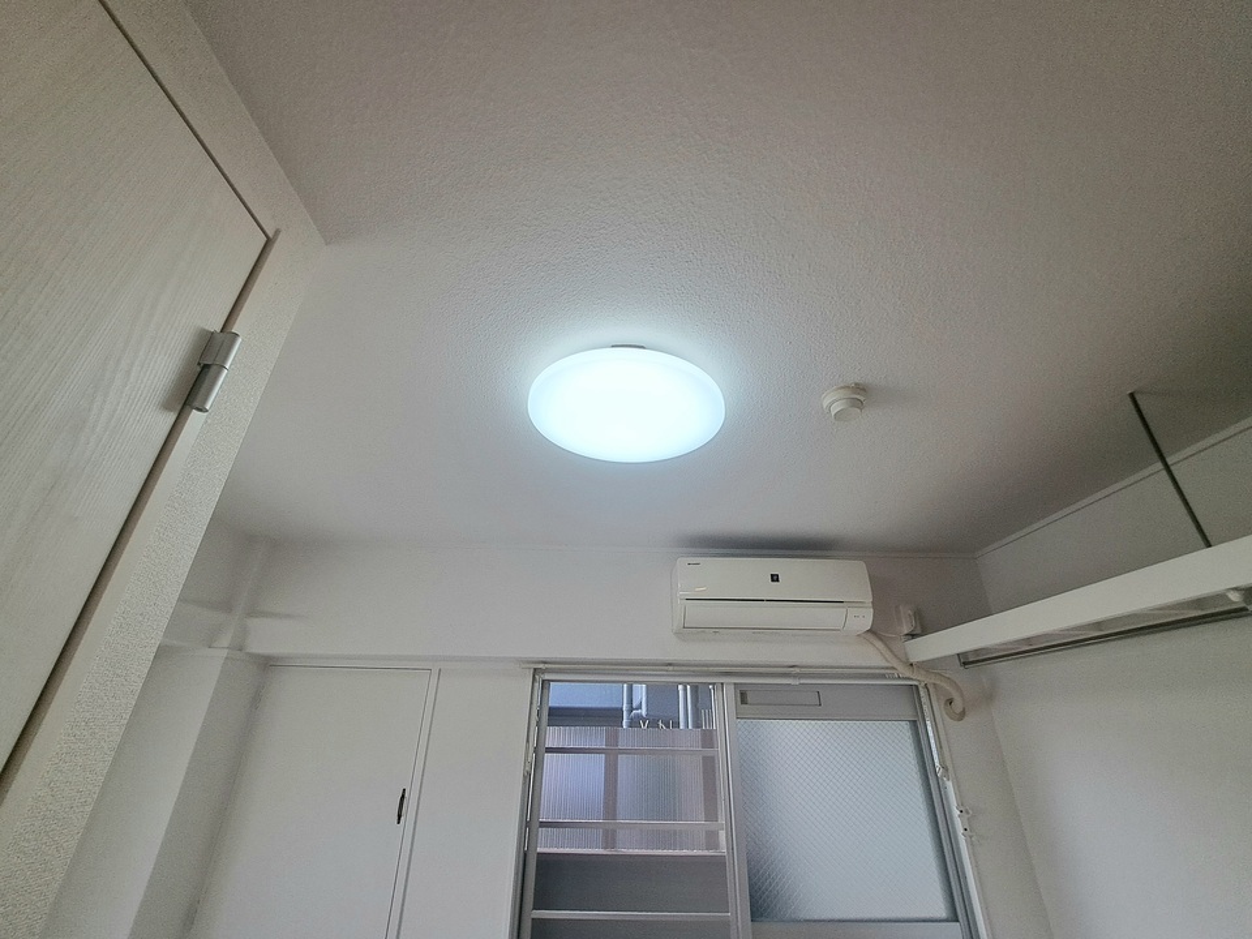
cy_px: 470
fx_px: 470
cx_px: 626
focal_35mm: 13
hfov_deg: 106.2
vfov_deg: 89.9
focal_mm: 1.74
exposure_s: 1/100
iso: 50
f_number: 2.2
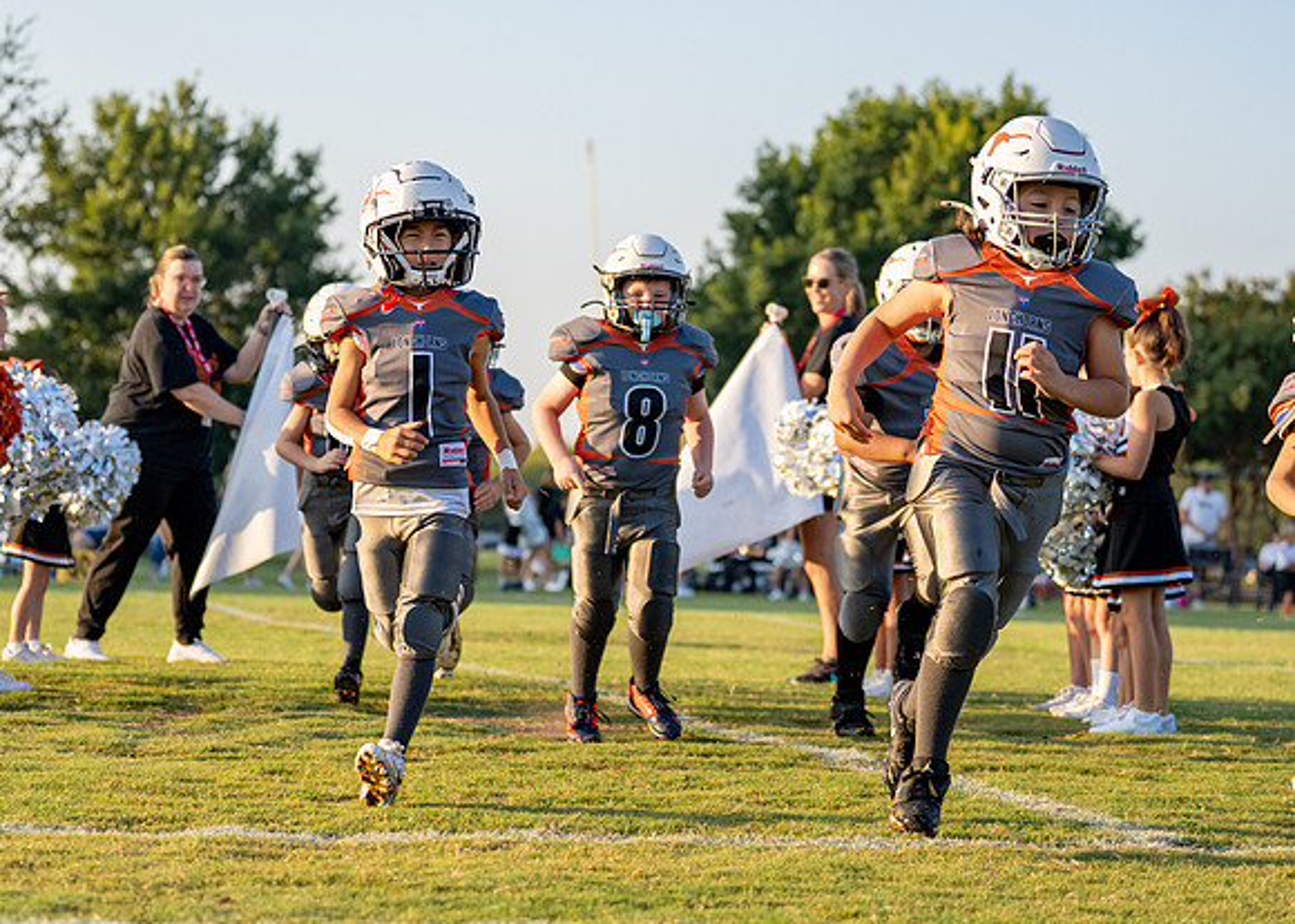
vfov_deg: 14.1
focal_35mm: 101
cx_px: 554
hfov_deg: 19.7
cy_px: 453
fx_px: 3728
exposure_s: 1/2500
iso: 500
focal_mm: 70
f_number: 2.8
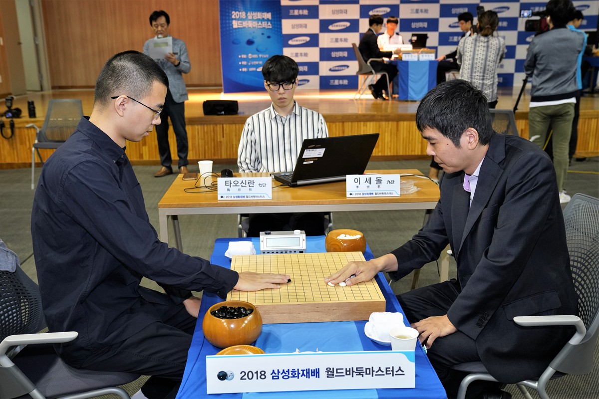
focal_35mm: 34
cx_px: 300
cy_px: 200
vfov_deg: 38.9
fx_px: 566
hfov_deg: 55.8
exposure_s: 1/60
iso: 1250
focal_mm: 34
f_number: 5
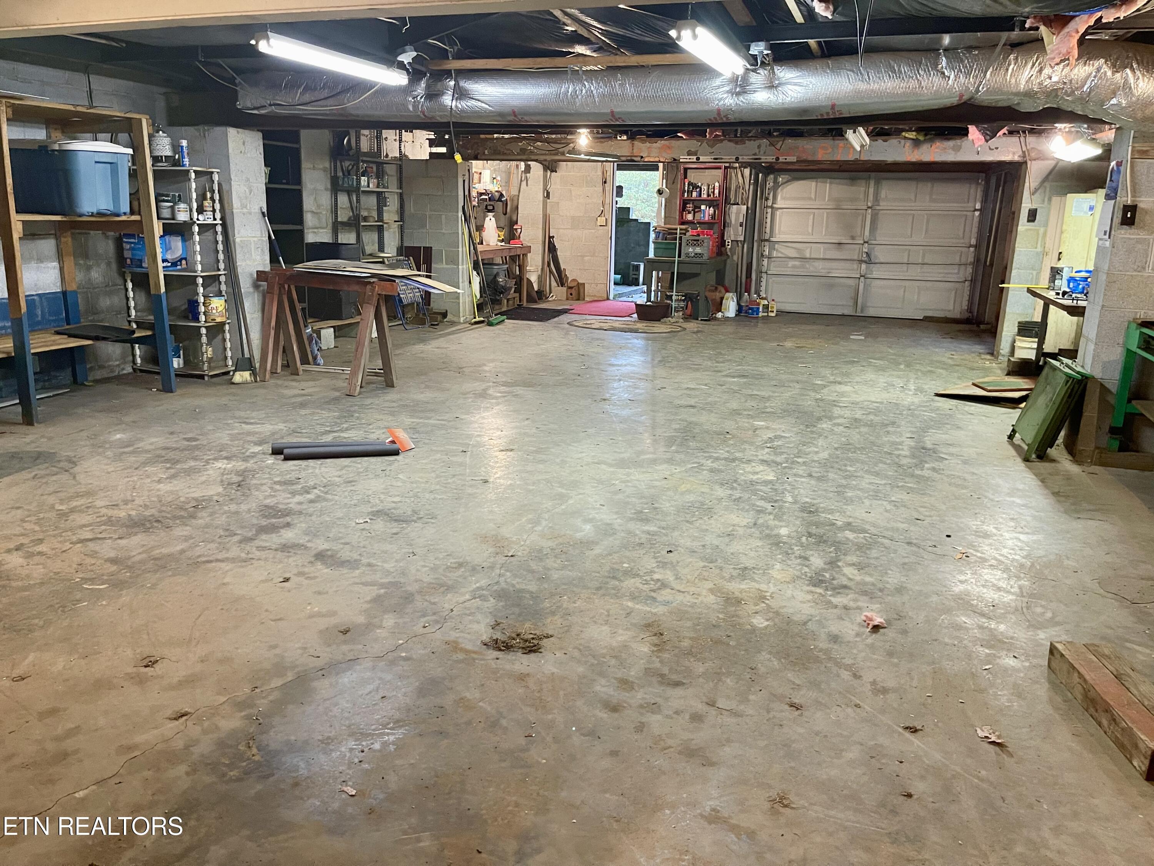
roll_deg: -1.6
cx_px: 577
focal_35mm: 25
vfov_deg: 54.9
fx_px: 833
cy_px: 433
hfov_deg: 69.4
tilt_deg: -13.8
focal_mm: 5.1
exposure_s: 1/60
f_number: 1.6
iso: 400
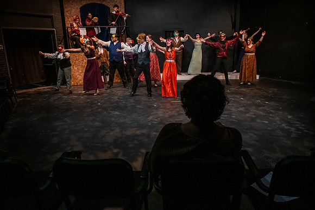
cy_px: 105
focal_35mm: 24
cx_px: 158
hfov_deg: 73.7
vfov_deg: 53.2
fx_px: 210
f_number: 3.5
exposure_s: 1/200
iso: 6400
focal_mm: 24
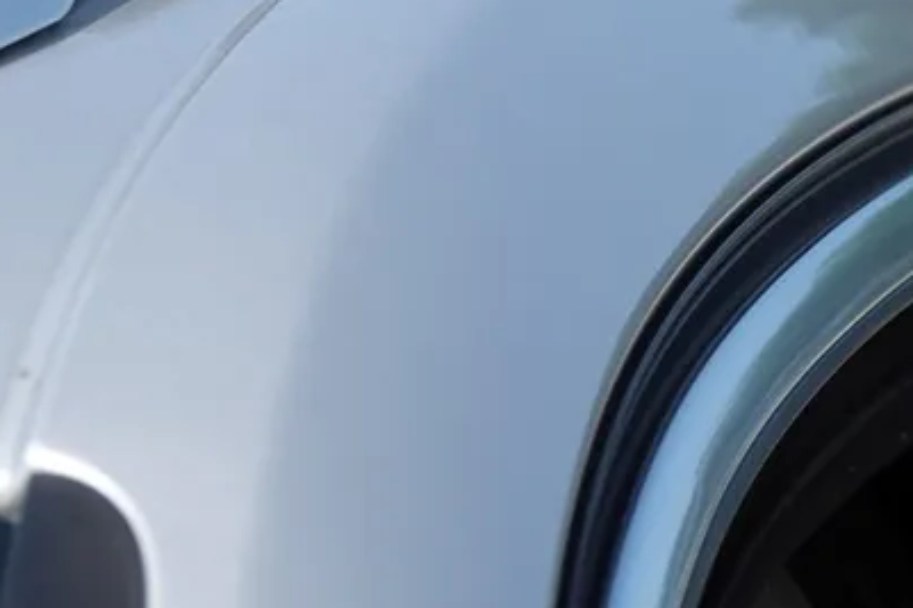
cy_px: 102
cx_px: 543
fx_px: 11838
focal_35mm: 467
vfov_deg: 2.9
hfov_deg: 4.4
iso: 100
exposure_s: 1/800
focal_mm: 56.39
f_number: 4
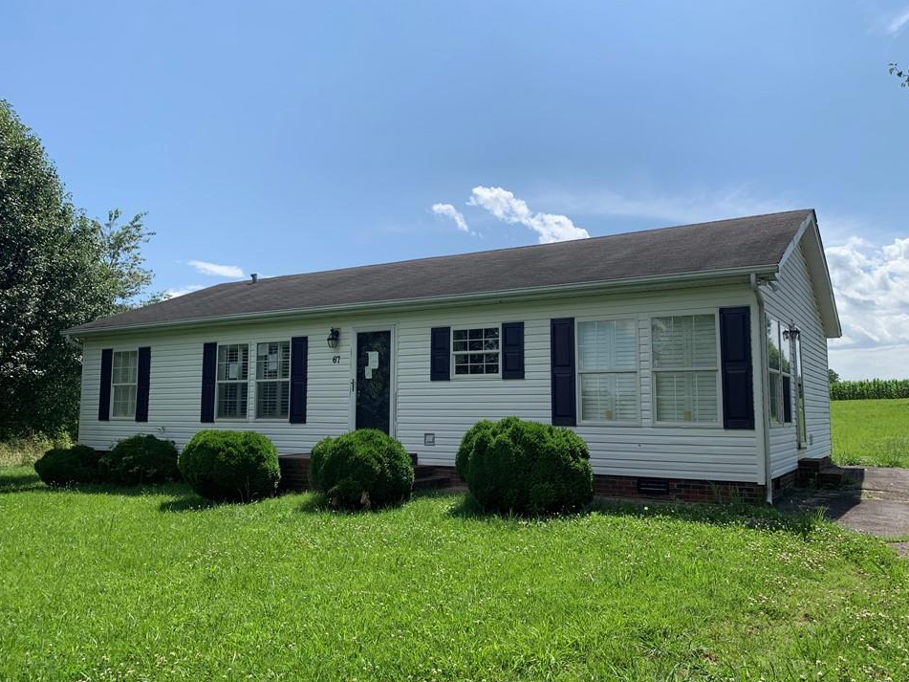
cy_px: 336
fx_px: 735
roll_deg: +0.7
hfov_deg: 63.4
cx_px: 447
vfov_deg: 49.7
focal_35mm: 28
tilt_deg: +1.7
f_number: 1.8
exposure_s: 1/2755
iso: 25
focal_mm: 4.25
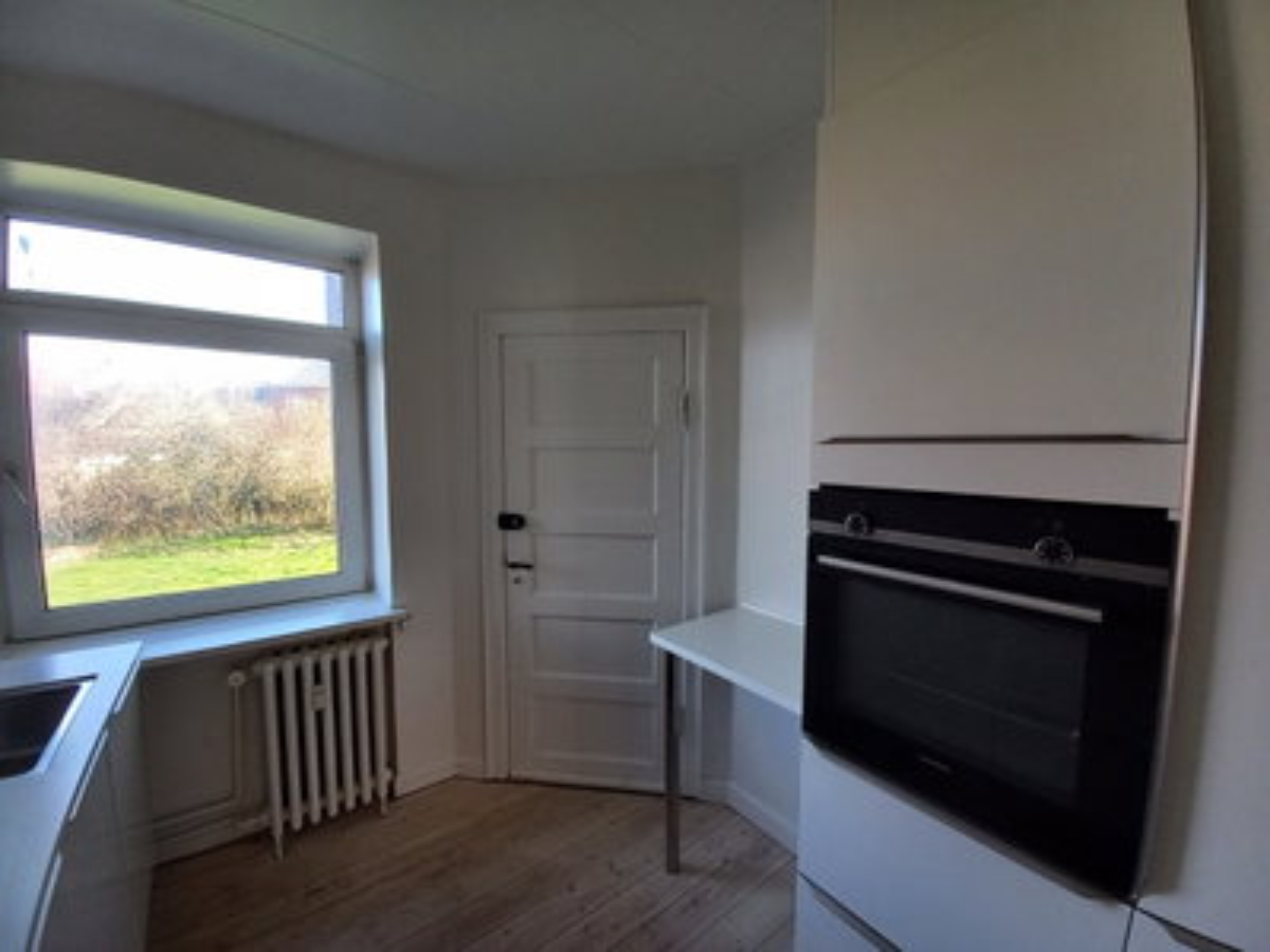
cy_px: 476
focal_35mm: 13
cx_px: 635
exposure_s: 1/50
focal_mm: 1.42
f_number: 2.2
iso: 64
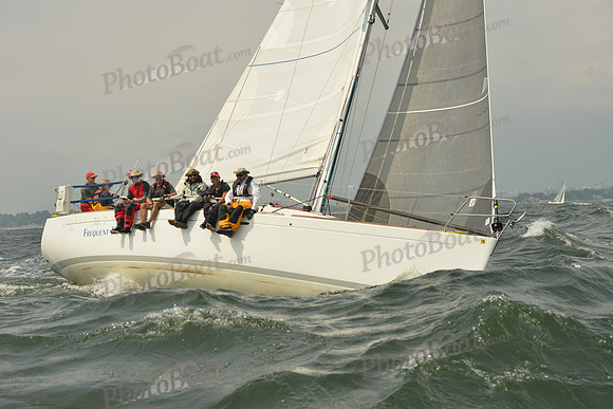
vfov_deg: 18.2
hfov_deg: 27.0
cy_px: 204
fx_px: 1277
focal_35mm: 75
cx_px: 306
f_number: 10
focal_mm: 75
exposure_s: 1/1250
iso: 320
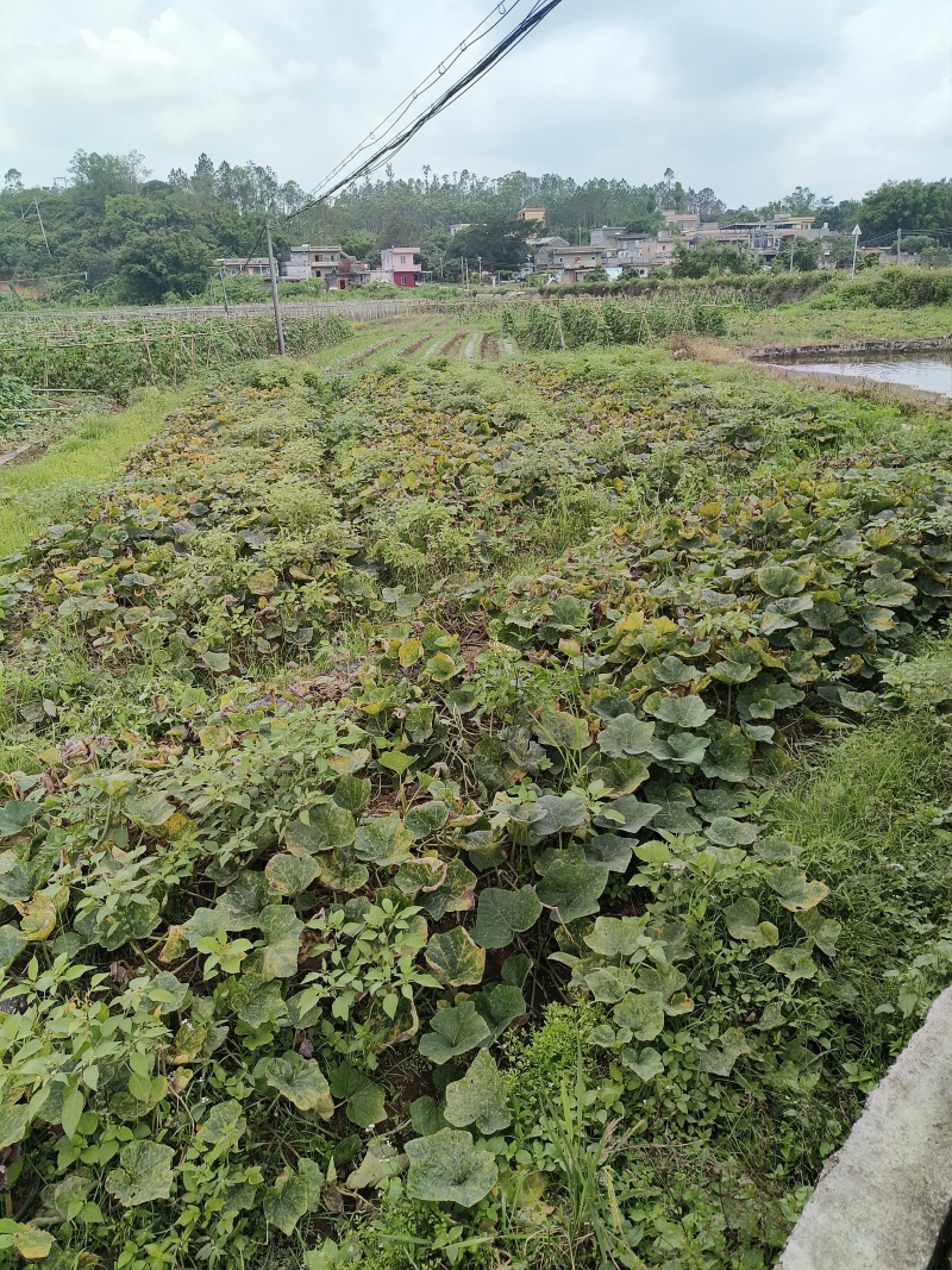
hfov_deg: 58.9
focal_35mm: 23
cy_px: 635
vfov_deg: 73.9
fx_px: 844
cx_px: 476
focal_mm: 5.56
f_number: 1.88
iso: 100
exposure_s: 1/1199
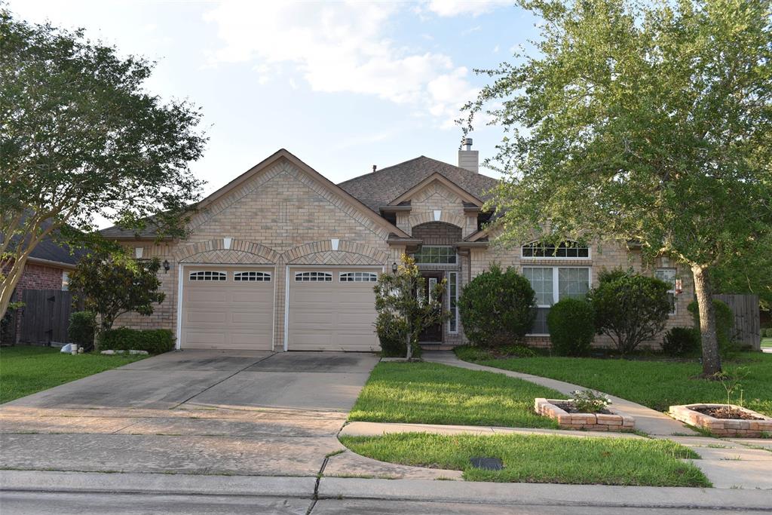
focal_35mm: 32
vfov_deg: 41.1
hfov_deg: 58.7
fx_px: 686
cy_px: 258
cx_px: 386
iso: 100
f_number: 5.6
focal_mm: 32
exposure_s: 1/125
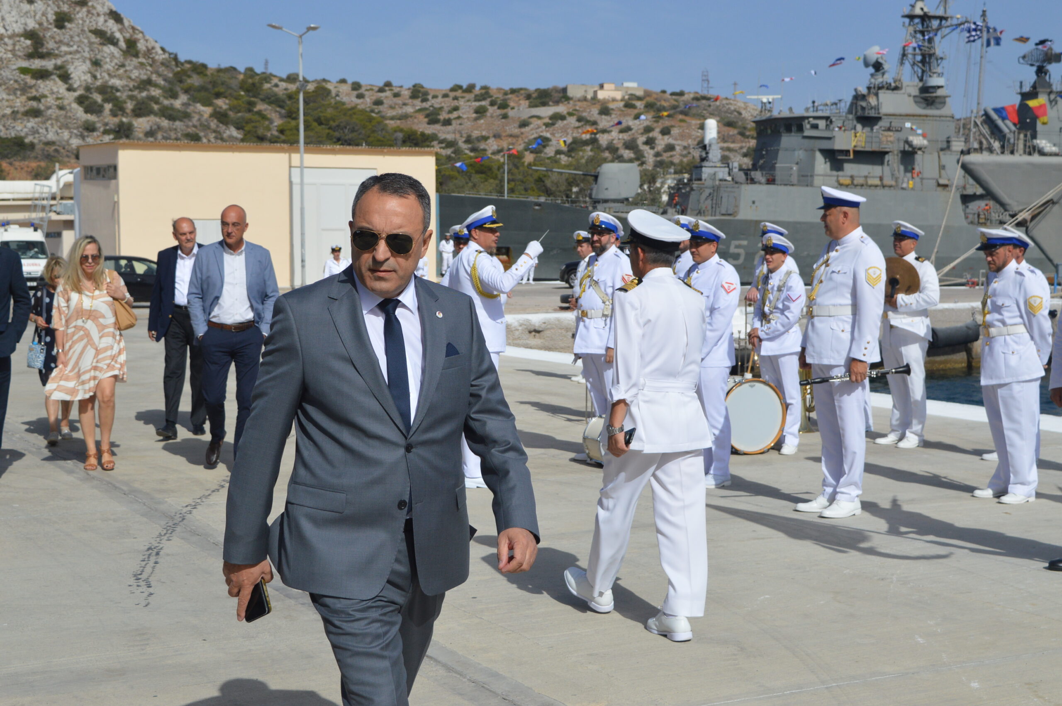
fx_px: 1547
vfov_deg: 25.7
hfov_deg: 37.9
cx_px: 531
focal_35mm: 52
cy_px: 353
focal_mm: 35
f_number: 7.1
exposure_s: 1/2000
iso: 360
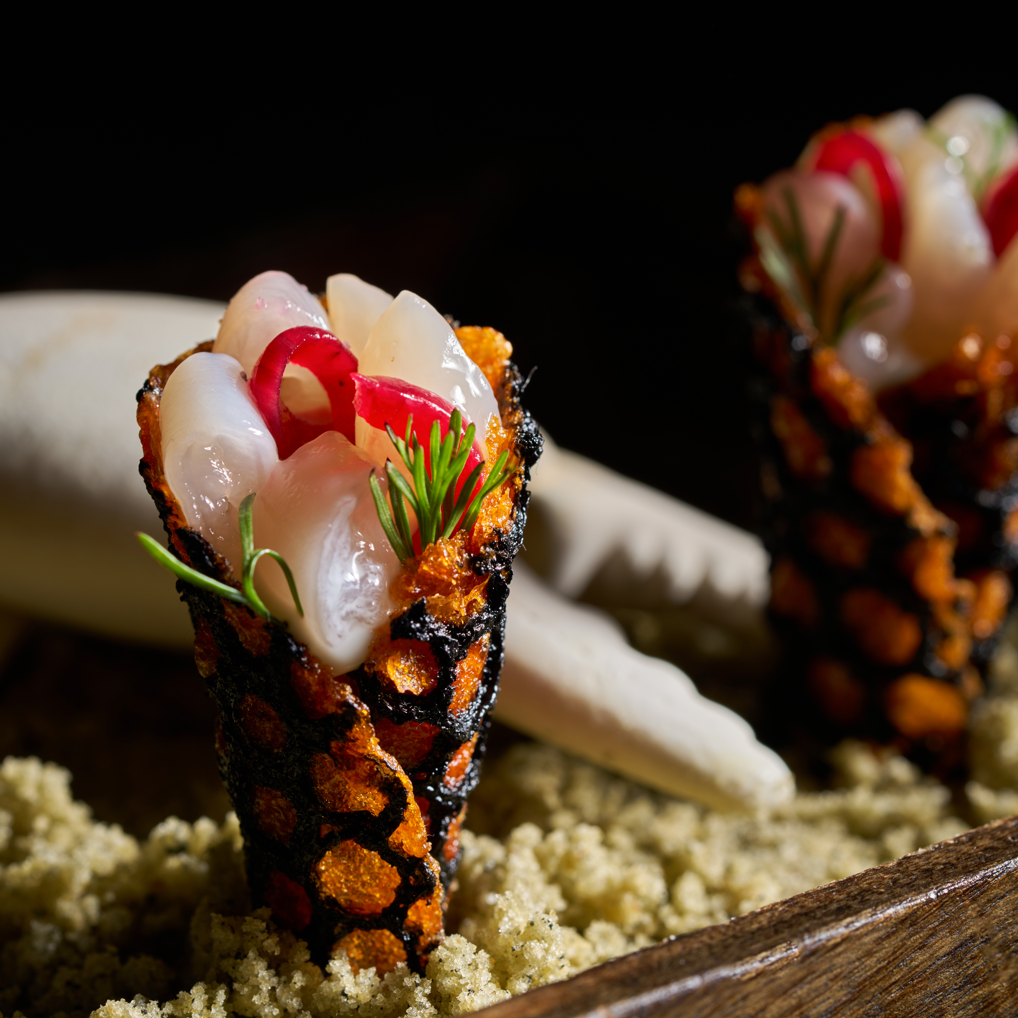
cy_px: 510
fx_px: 3826
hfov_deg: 15.1
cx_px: 615
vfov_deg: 15.2
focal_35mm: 115
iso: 100
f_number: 7.1
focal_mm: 90
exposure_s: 1/200
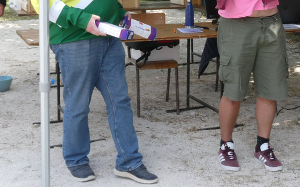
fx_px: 630
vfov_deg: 16.7
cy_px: 20
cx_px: 207
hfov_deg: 26.6
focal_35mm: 77
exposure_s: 1/80
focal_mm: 8.4
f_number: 7.1
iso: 160
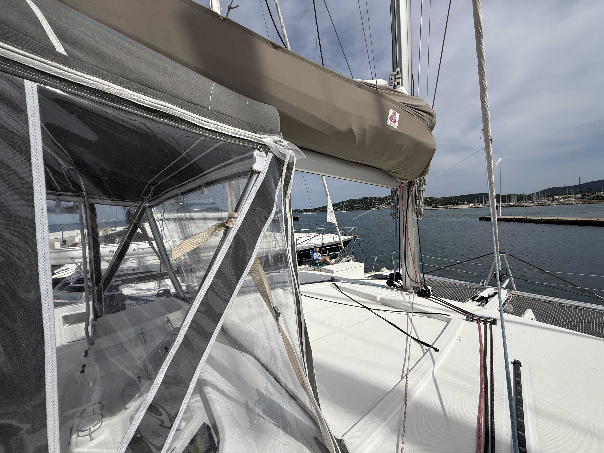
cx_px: 302
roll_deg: +3.1
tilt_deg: -3.9
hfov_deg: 102.1
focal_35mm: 14
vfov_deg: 85.7
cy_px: 226
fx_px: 244
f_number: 2.2
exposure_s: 1/6173
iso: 50
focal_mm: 2.22
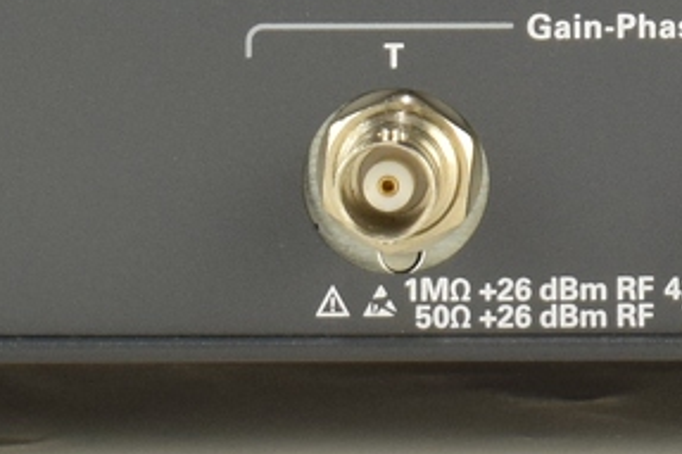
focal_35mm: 450
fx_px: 8520
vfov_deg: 3.0
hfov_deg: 4.5
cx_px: 1226
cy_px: -926
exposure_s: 1/30
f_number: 10
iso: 400
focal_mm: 42
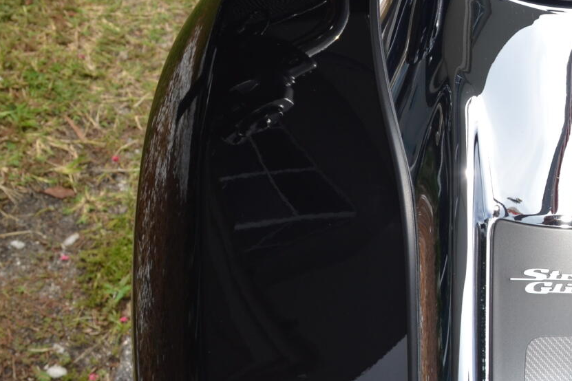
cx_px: 575
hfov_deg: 28.9
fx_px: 1033
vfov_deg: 20.9
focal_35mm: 65
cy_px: 247
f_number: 9
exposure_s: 1/200
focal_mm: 18
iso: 100
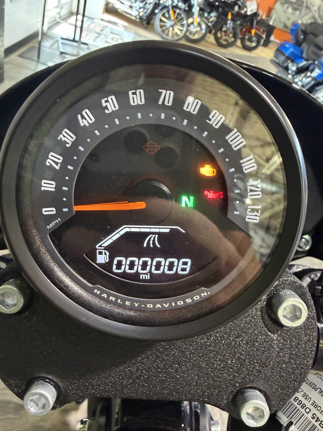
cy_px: 216
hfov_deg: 56.8
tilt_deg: -34.8
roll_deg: -20.0
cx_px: 162
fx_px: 299
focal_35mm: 24
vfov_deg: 71.6
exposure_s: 1/60
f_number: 2.2
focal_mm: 2.22
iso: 500
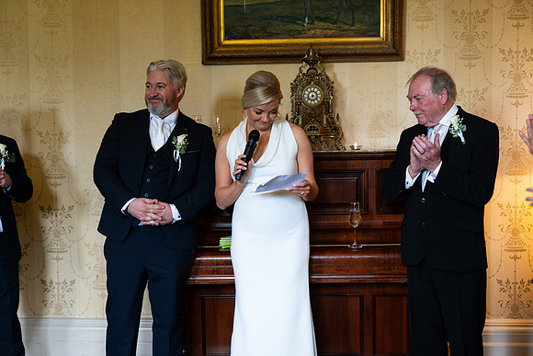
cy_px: 178
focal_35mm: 52
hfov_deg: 38.2
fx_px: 770
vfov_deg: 26.0
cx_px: 266
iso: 2500
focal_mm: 52
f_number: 2.8
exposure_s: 1/160
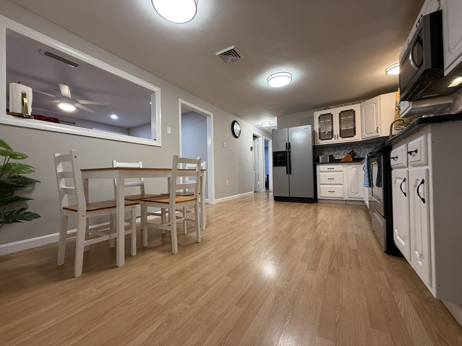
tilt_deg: +1.3
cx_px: 231
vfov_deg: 85.7
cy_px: 173
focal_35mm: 14
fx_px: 187
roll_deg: +0.9
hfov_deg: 102.1
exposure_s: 1/60
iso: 250
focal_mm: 2.22
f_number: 2.2
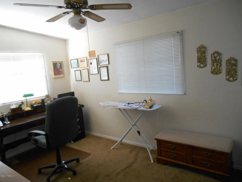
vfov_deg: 53.1
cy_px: 91
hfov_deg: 67.3
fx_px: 182
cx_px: 121
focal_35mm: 26
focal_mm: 4.7
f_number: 3.4
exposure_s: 1/25
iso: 400
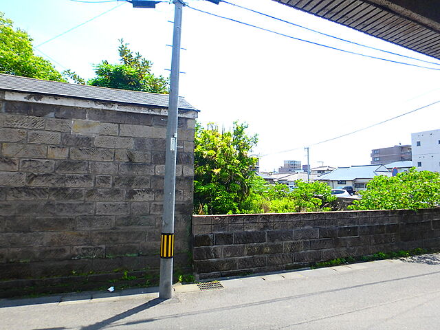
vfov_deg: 63.4
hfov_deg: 79.0
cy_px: 165
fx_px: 267
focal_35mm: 21
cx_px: 220
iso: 125
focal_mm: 3.7
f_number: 3.5
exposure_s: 1/500
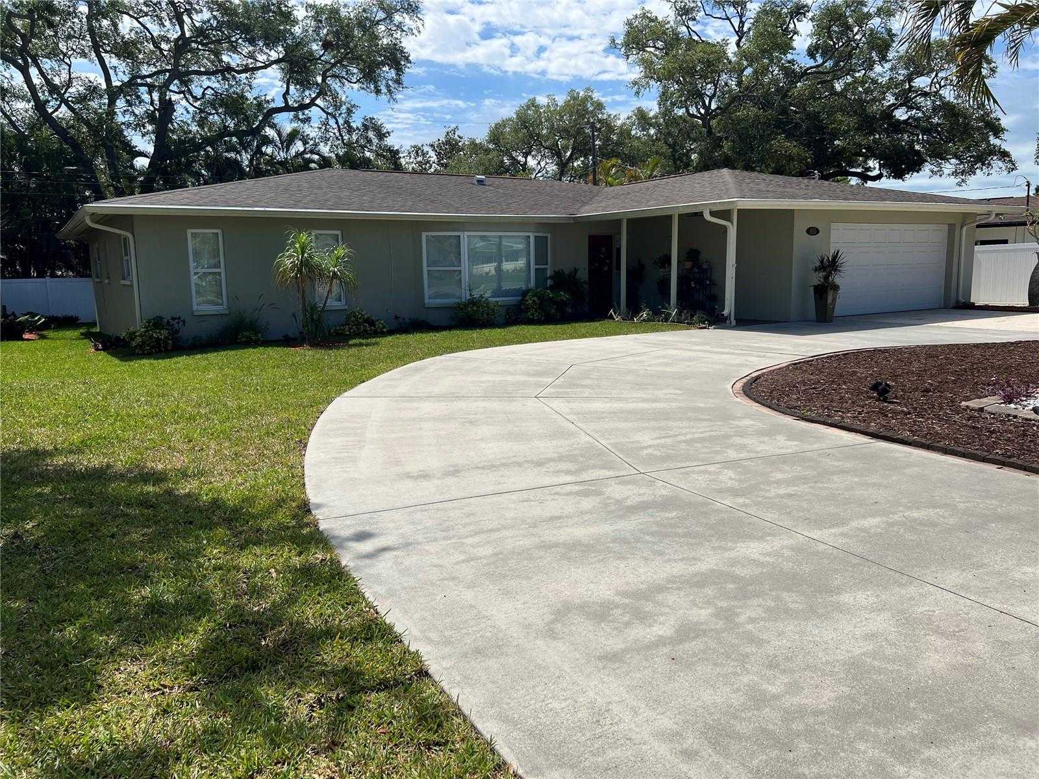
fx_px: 780
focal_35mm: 26
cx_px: 520
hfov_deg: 67.3
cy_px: 390
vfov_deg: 53.1
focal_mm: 5.7
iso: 50
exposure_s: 1/7463
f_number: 1.5
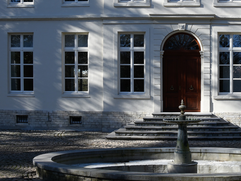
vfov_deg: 24.9
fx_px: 404
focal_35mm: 58
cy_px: 39
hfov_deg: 32.6
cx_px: 180
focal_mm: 18
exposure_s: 1/60
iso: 125
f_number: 13
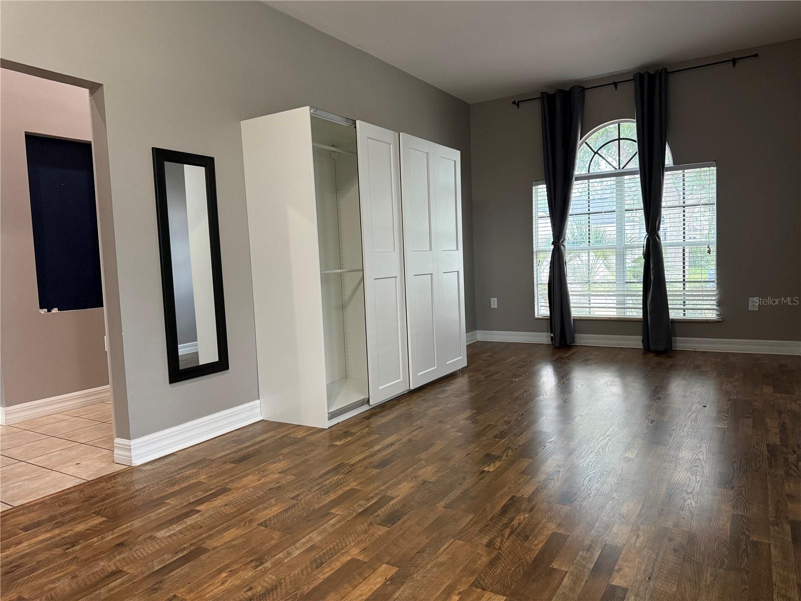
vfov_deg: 56.8
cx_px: 400
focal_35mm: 24
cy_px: 300
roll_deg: +2.6
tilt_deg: -3.1
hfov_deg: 71.6
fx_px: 555
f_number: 1.78
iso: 250
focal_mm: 6.76
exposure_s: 1/60
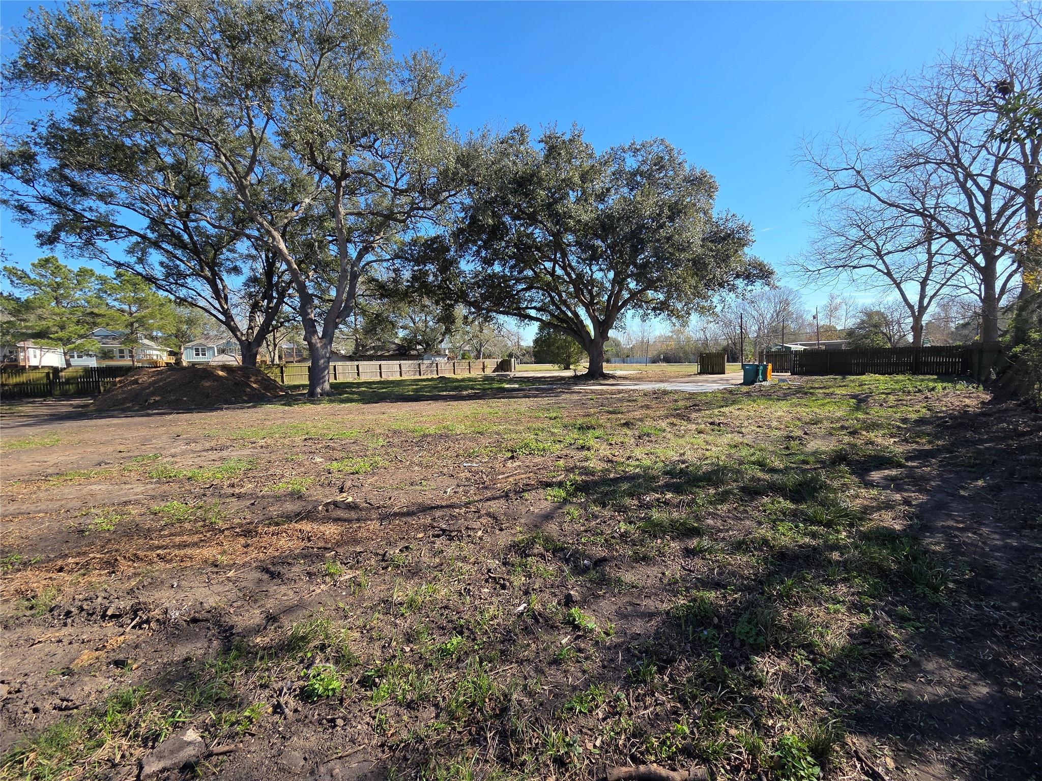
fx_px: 391
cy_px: 390
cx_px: 521
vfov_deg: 89.9
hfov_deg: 106.2
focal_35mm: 13
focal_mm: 2.2
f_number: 2.2
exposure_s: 1/1093
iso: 50
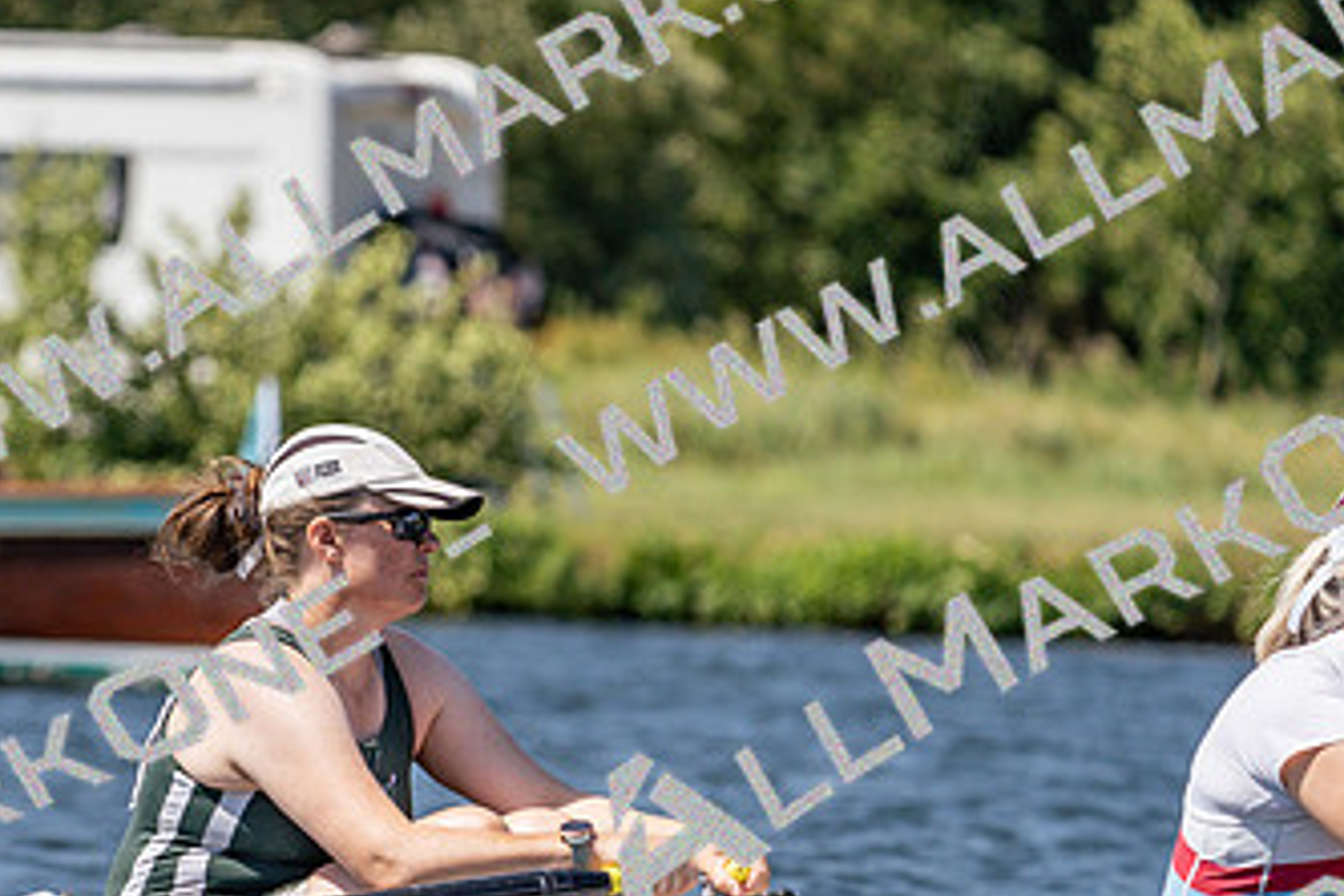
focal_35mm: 479
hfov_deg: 4.3
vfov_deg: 2.9
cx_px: 262
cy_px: 563
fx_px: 17881
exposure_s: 1/2000
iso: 250
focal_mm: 275
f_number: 5.6
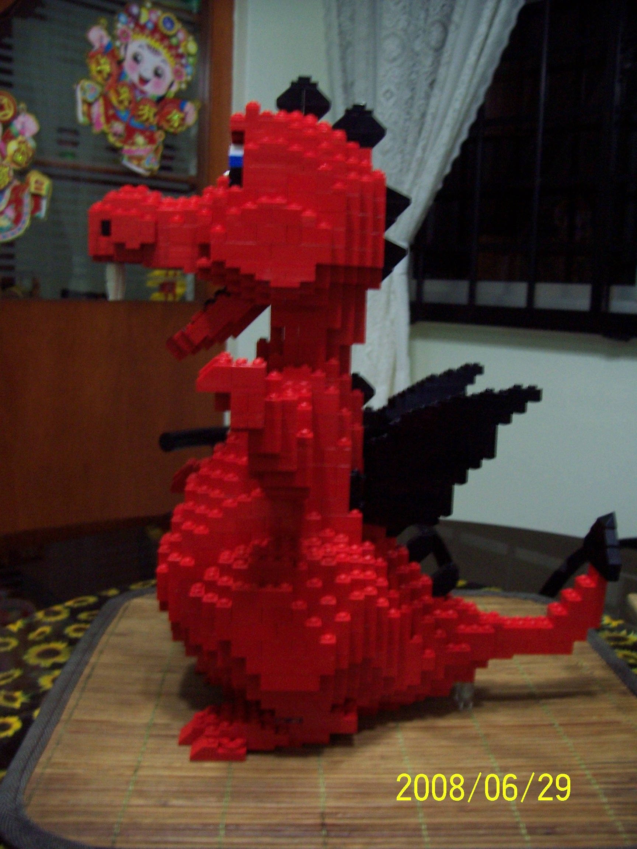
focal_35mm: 34
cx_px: 318
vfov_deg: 54.0
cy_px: 424
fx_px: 834
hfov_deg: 41.8
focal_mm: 5.6
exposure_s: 1/8
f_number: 2.7
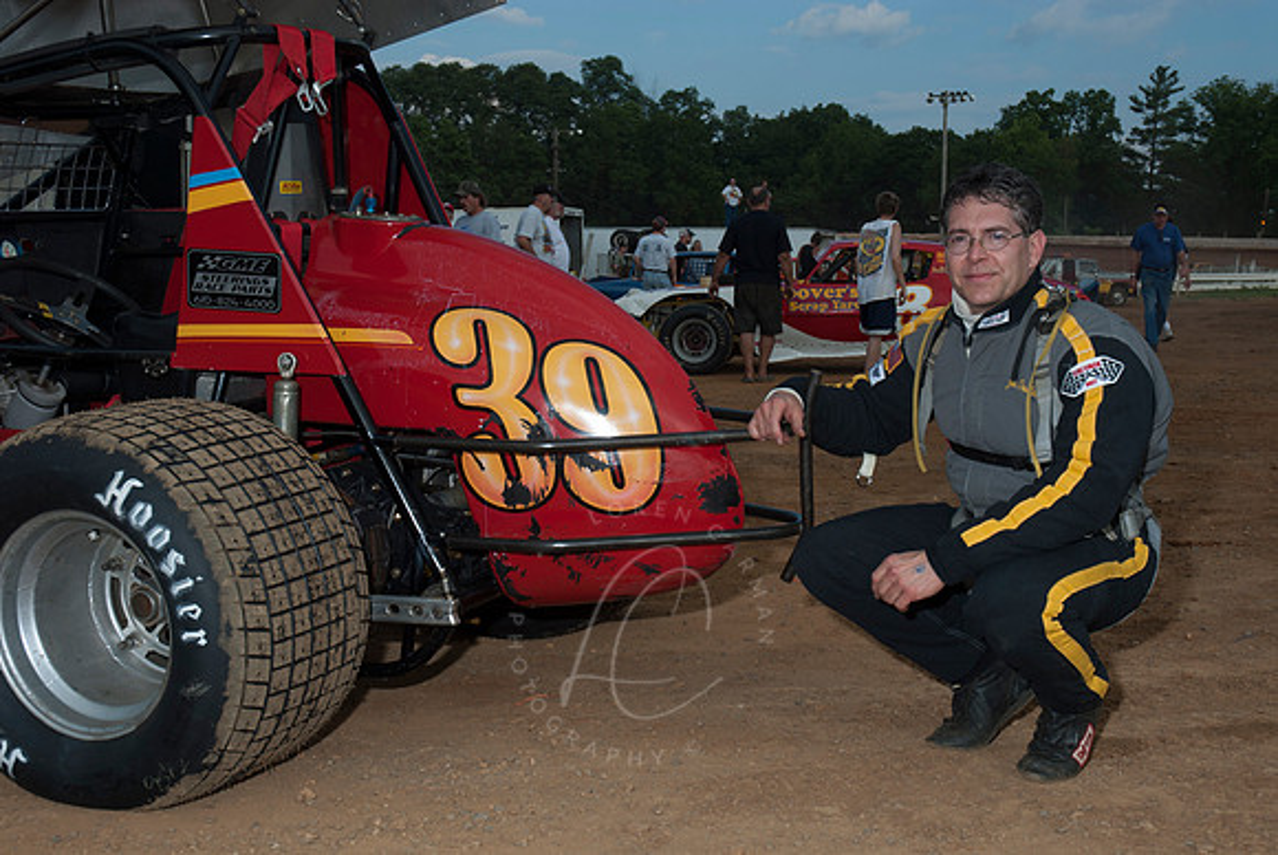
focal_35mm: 46
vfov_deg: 29.0
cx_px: 639
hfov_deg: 42.3
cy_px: 428
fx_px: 1652
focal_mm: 31
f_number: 7.1
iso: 100
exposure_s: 1/250
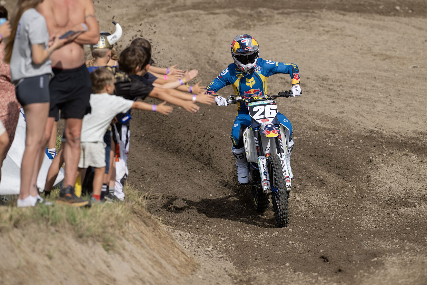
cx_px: 214
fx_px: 3559
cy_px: 142
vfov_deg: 4.6
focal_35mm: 300
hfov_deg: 6.9
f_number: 4
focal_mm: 300
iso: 160
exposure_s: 1/3200
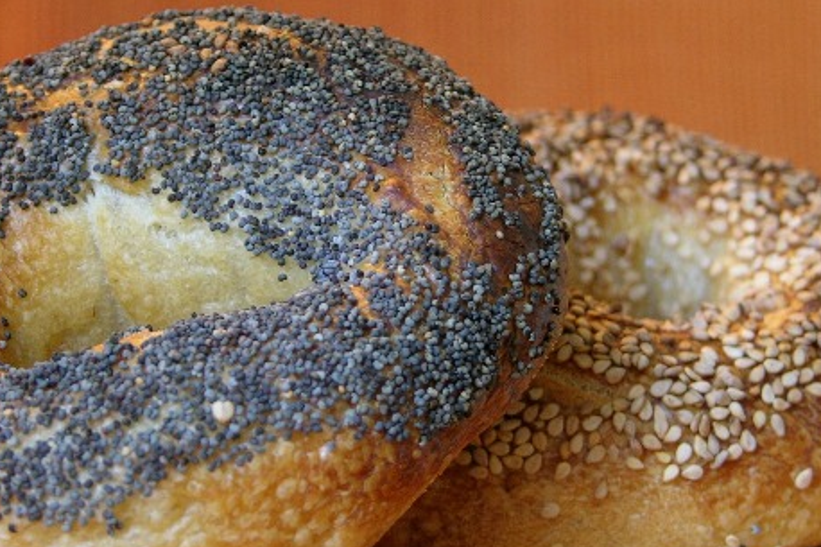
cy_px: 283
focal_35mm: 160
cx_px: 350
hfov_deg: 12.8
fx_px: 3647
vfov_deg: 8.6
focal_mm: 27.3
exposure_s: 1/4.6
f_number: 3.7
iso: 128
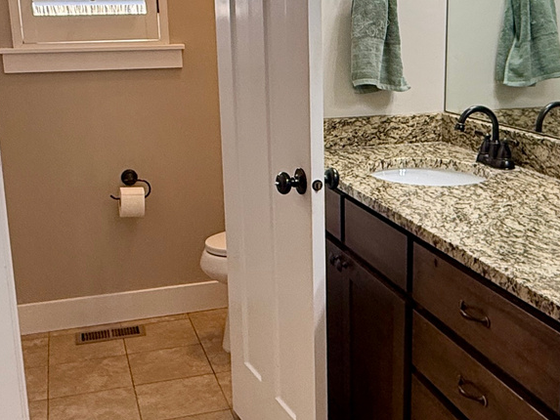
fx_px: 809
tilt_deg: -12.3
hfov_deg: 38.0
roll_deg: +0.4
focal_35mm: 50
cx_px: 340
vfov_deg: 29.1
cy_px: 203
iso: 160
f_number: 2.2
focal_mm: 2.22
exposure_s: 1/120
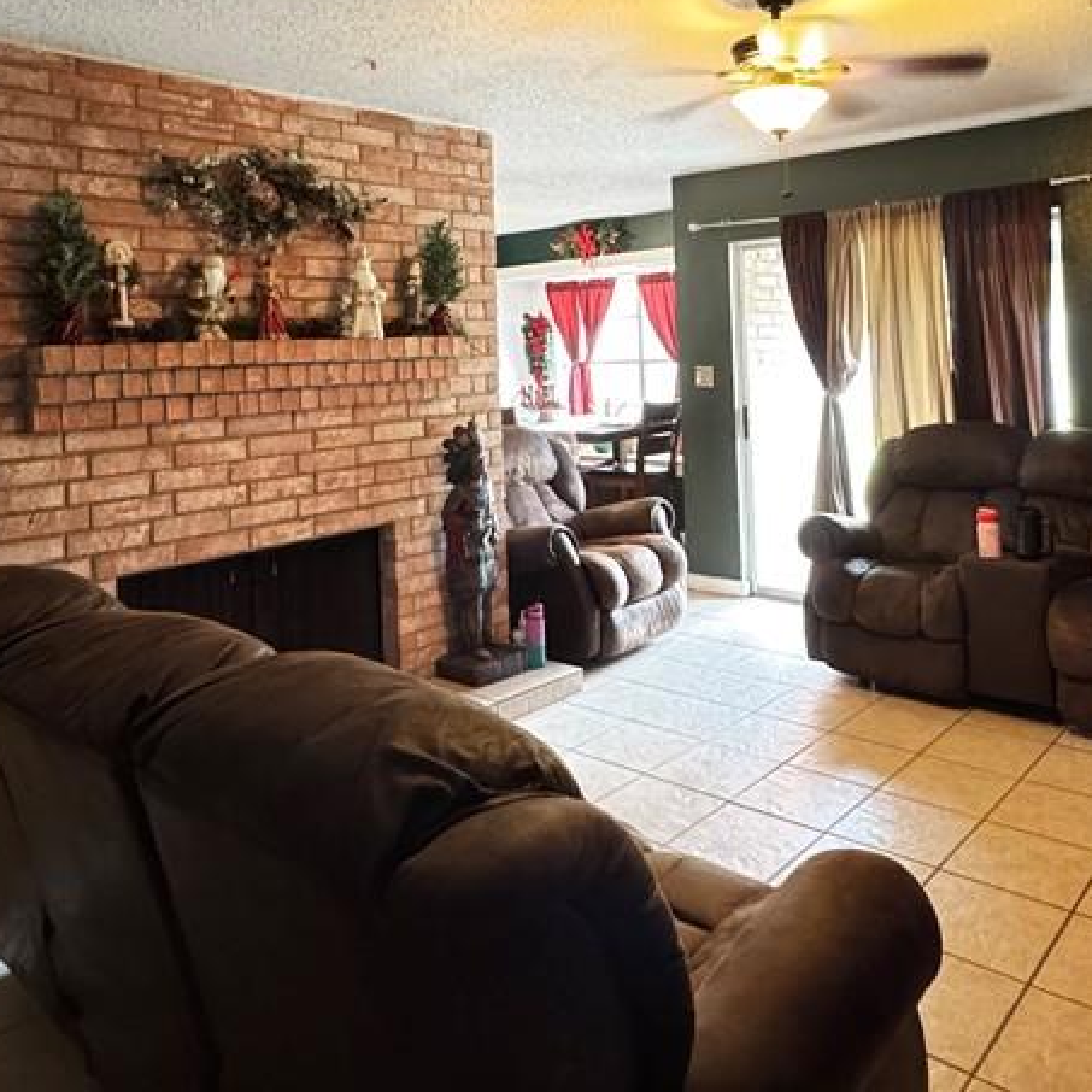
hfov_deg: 57.1
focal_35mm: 28
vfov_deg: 55.5
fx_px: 999
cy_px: 321
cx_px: 624
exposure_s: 1/40
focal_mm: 2.22
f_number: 2.2
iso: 1000
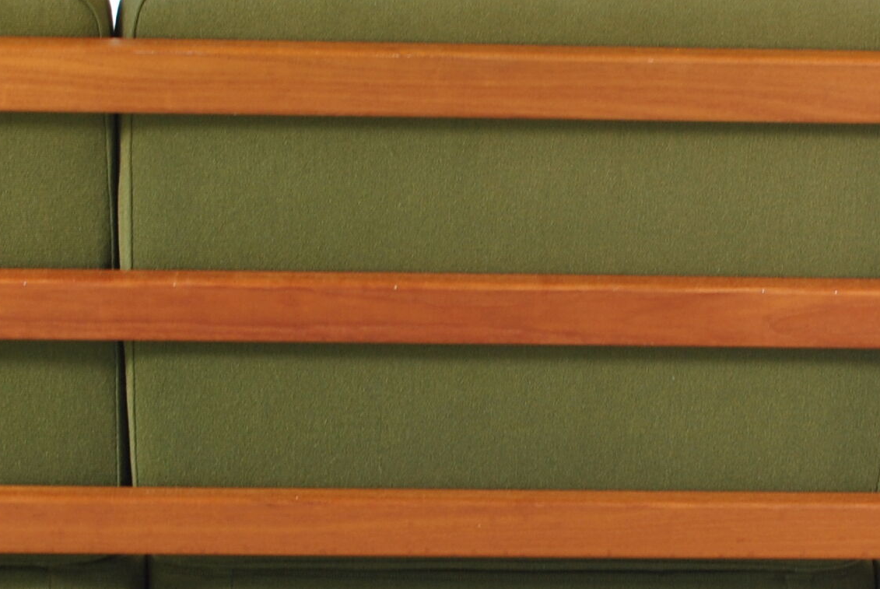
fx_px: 2765
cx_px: 488
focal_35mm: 113
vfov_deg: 12.1
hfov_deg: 18.1
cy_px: 401
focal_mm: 22
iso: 100
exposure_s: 1/15
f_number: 5.6
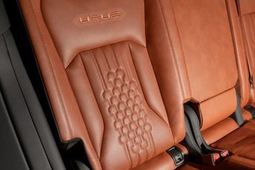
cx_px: 191
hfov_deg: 42.3
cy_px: 149
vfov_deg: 28.9
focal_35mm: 45
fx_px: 319
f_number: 3.5
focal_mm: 24
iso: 400
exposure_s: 1/50
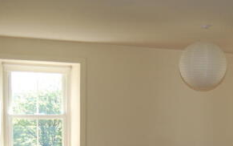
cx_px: 194
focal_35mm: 62
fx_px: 394
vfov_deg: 20.5
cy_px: 136
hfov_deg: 31.9
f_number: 3.5
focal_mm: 18
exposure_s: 1/320
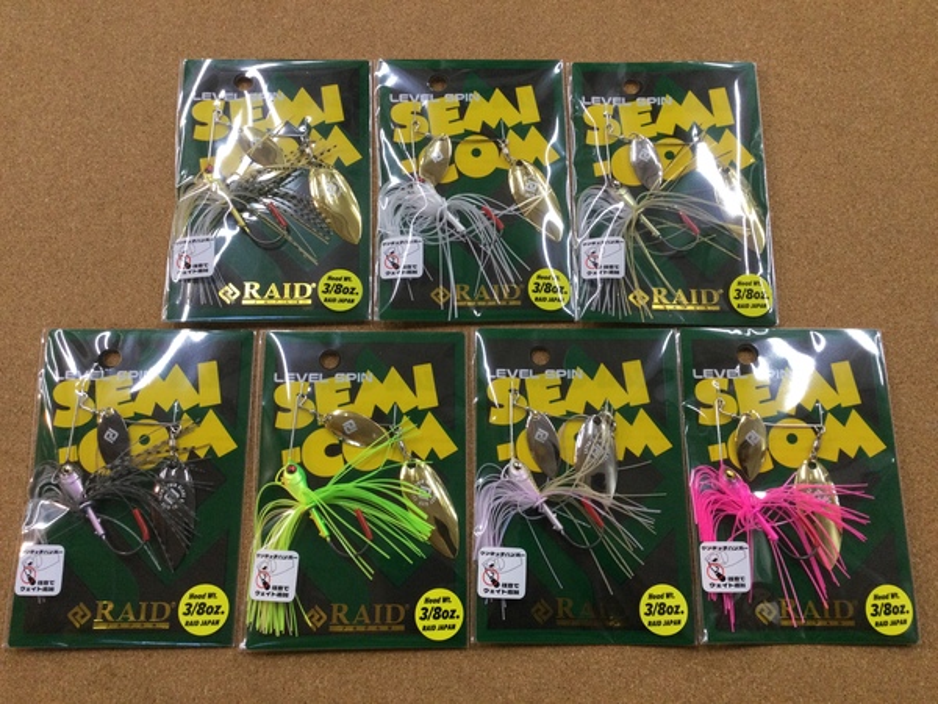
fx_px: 840
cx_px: 469
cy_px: 352
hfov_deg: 58.4
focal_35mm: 31
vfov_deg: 45.4
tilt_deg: -75.8
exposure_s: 1/30
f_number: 2.4
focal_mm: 3.3
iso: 40
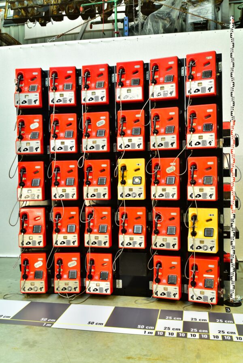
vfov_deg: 54.4
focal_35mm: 35
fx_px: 354
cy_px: 182
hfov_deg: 37.9
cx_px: 122
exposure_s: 1/10
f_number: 11
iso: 500
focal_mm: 35
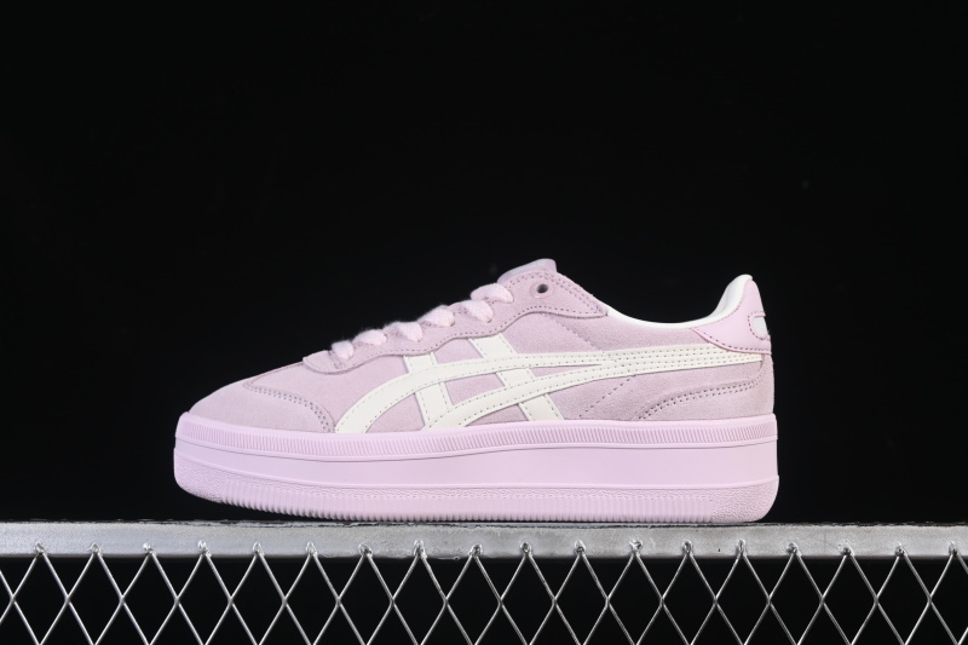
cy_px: 322
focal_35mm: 75
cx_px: 484
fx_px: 2016
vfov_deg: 18.2
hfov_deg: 27.0
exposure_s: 1/80
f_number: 8
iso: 160
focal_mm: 50
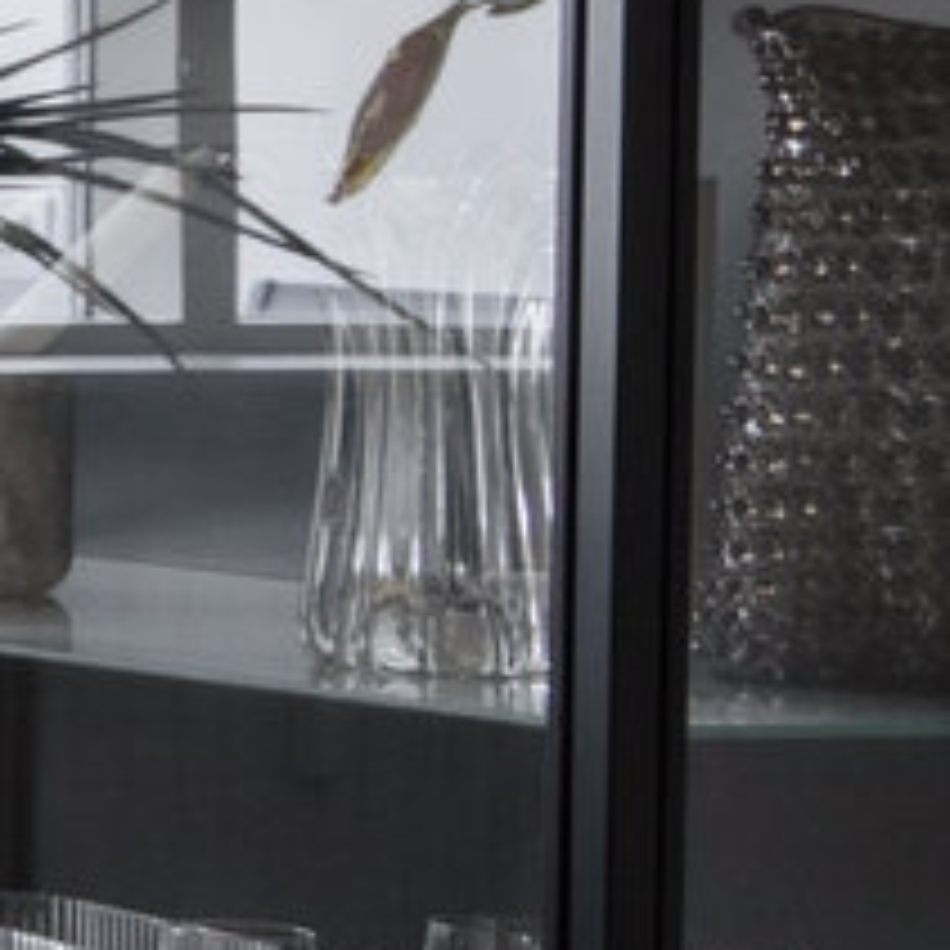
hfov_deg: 6.7
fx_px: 4844
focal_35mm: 156
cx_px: -3521
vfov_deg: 11.2
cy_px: 293
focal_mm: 19
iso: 800
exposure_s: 1/60
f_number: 7.1
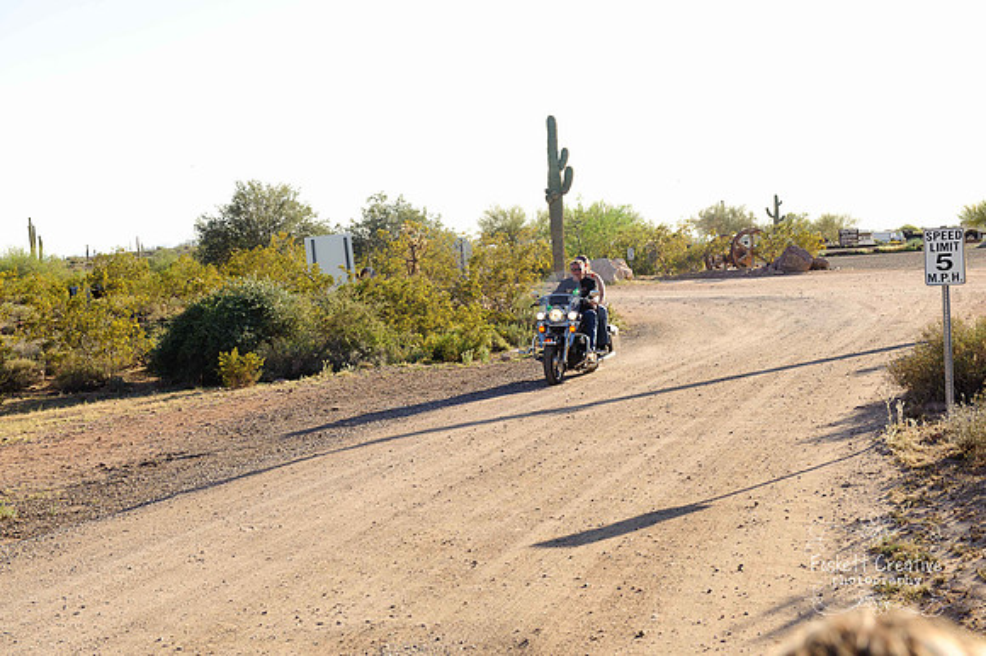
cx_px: 493
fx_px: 1505
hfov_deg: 36.3
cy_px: 328
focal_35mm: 55
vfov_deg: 24.6
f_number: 8
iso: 200
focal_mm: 55
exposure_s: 1/250
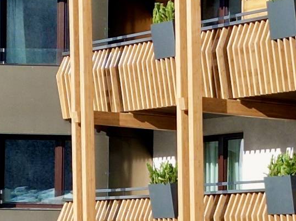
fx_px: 1538
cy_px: 269
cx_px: 251
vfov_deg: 8.2
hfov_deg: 10.9
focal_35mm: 180
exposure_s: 1/2500
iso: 110
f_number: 1.7
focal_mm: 6.72
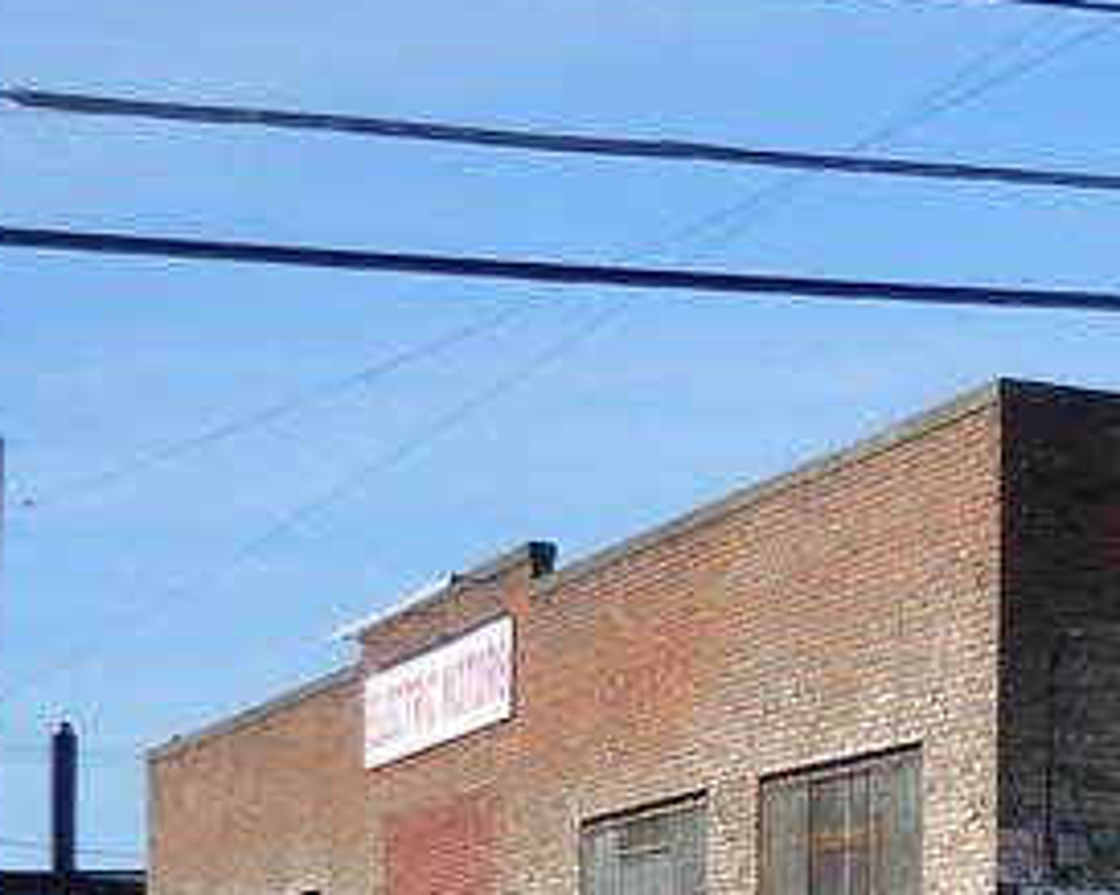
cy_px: 1490
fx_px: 4008
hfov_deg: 14.4
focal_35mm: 121
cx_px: 1875
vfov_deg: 11.9
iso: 125
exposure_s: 1/1250
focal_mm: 5.9
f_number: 3.7
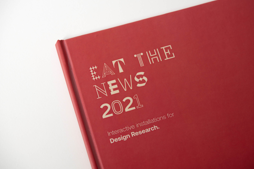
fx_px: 452
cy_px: 79
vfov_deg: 21.2
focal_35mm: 64
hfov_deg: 31.4
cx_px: 134
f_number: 5.6
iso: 100
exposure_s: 1/125
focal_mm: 60
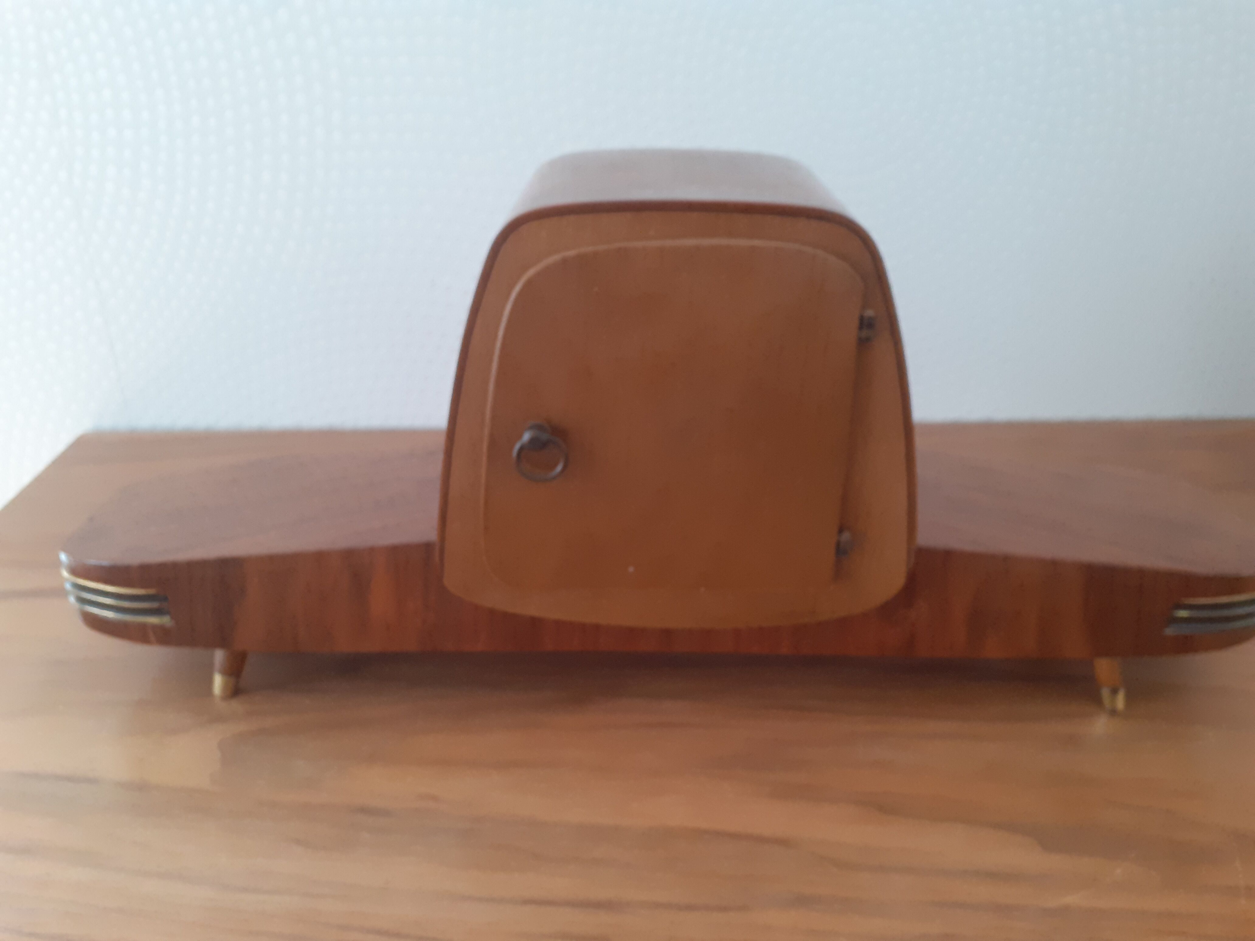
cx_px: 628
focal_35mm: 27
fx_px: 979
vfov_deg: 51.4
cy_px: 470
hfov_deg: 65.3
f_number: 1.9
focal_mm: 3.6
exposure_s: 1/50
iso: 200
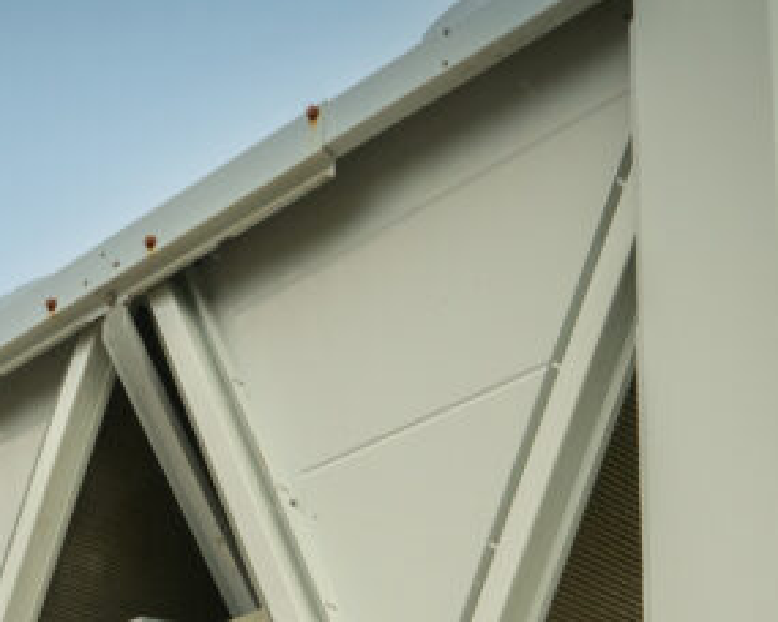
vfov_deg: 17.2
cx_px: 295
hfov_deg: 23.5
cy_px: 921
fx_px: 1865
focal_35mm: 81
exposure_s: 1/400
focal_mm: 24
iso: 250
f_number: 6.3
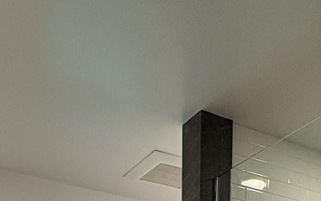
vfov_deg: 15.1
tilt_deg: -6.8
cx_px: 186
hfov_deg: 33.9
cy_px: 454
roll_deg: -0.9
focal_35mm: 60
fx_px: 525
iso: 200
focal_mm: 2.22
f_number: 2.2
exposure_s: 1/120
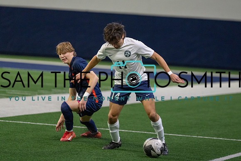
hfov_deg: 8.3
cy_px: 61
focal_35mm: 248
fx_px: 1662
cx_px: 150
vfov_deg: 5.5
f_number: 2.8
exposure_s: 1/1000
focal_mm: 200
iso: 4000
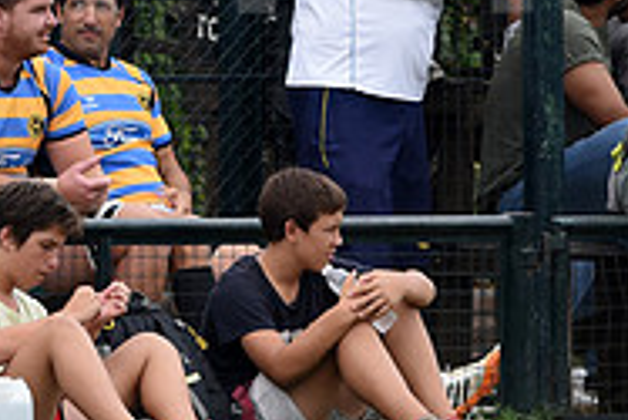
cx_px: 346
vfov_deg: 1.1
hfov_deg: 1.6
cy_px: -102
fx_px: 22765
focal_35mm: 1304
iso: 400
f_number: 4
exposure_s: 1/1000
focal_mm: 420
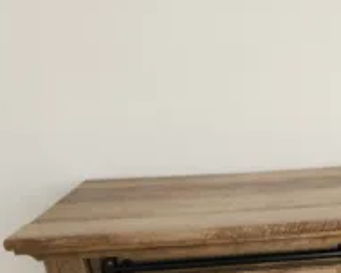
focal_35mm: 76
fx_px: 767
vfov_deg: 18.6
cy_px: 362
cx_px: 417
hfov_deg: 22.9
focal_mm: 5.4
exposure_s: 1/50
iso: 20
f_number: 1.8
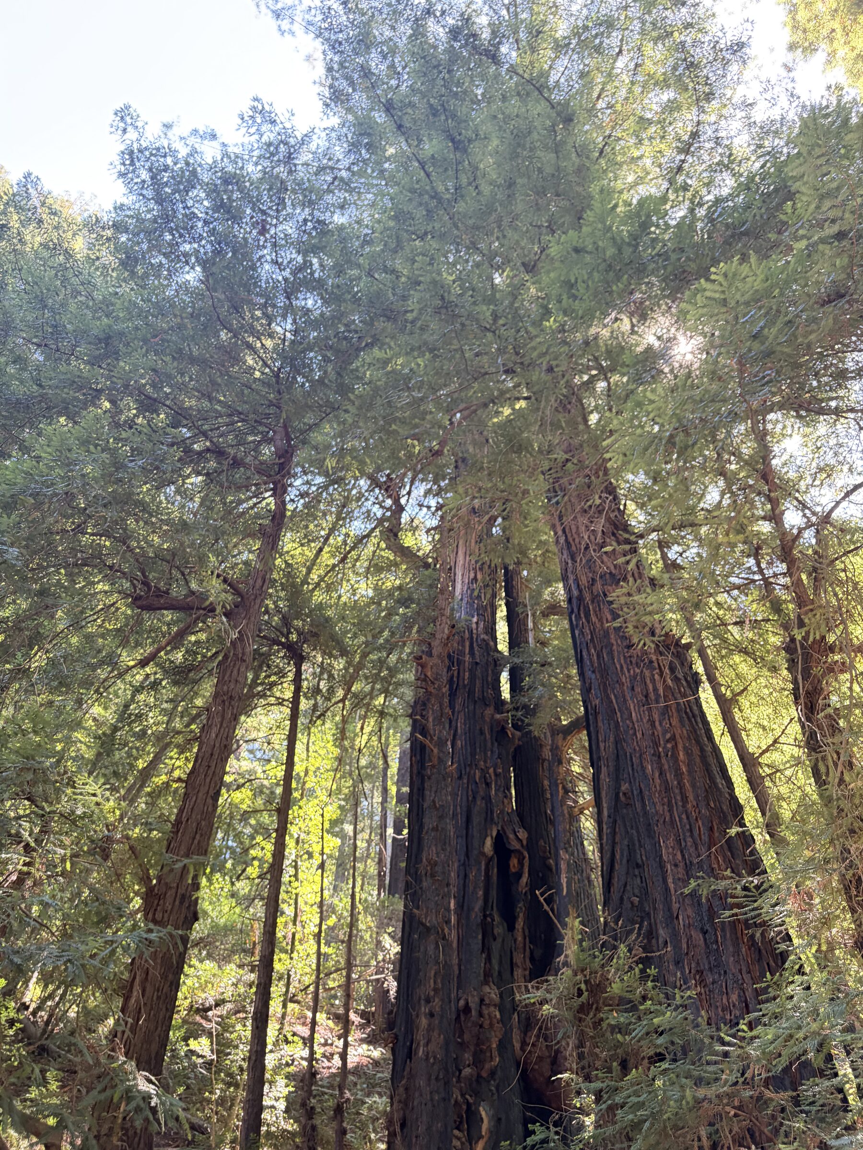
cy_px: 575
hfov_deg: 53.1
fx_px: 864
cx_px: 432
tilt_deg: +57.9
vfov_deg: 67.3
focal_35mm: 26
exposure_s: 1/60
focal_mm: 5.96
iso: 250
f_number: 1.6
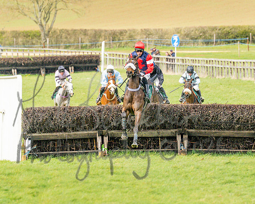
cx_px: 105
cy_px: 80
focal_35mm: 620
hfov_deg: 3.1
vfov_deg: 2.5
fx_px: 4675
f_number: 4.5
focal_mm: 200
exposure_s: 1/2500
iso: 400
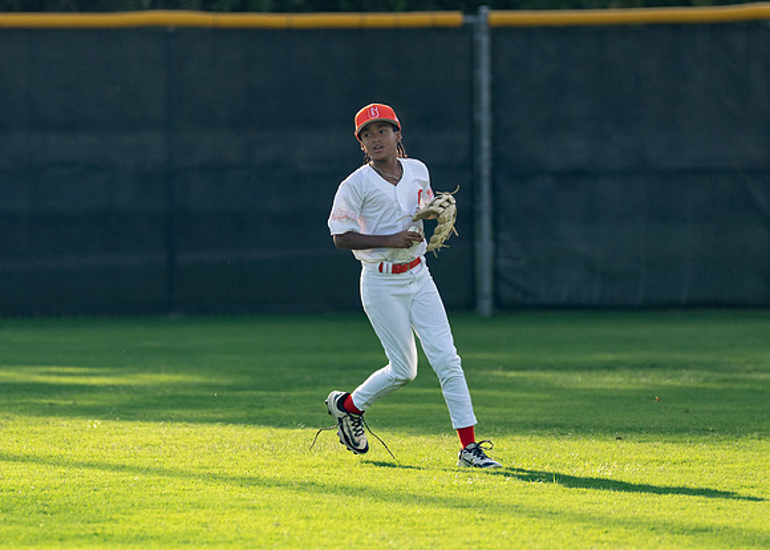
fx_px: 9396
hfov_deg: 4.7
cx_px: 339
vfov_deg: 3.4
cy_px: 262
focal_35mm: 430
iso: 200
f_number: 2.8
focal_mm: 200
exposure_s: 1/2500
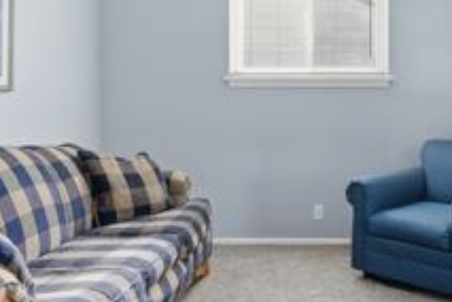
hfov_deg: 42.4
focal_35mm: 45
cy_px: 100
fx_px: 565
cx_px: 333
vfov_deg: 29.7
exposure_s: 1/400
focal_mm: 16
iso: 400
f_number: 8
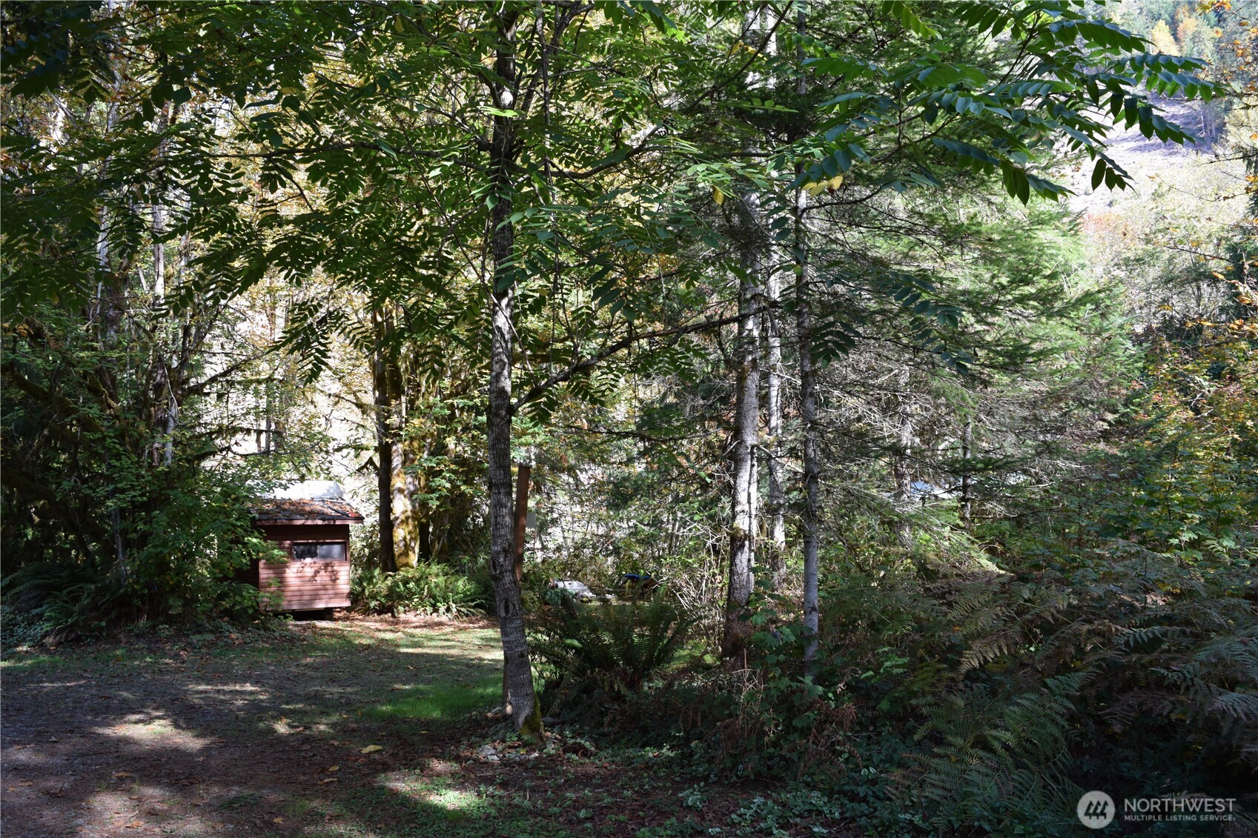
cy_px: 419
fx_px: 943
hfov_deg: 67.4
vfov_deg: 47.9
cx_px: 629
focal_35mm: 27
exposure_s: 1/160
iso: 400
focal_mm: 18
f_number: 6.3
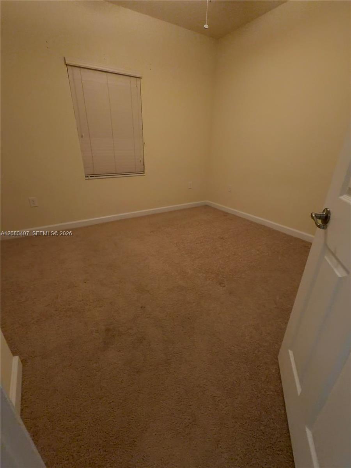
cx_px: 176
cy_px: 234
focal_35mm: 14
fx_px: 189
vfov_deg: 102.1
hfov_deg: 85.7
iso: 640
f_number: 2.2
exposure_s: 1/60
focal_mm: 2.22
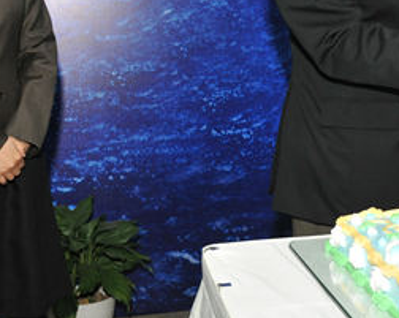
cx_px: 394
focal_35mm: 76
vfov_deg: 19.9
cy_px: 51
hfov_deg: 24.0
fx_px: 896
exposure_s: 1/100
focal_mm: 24
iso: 800
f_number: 5.6
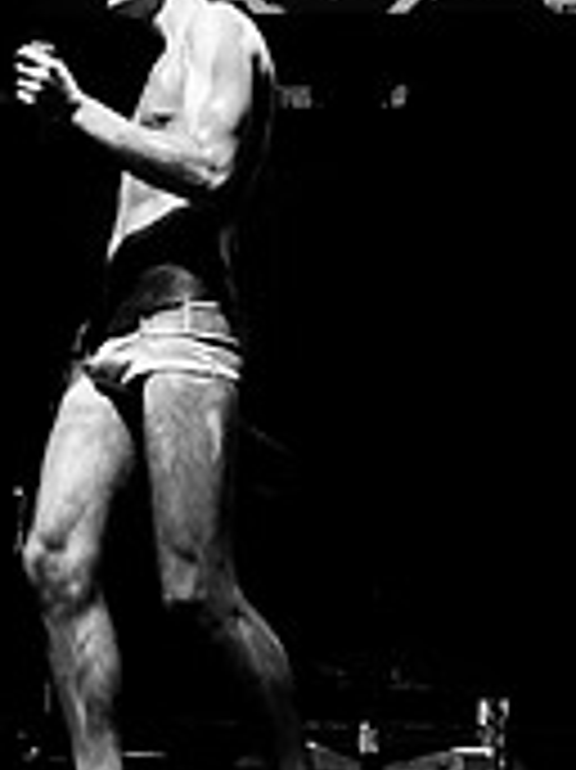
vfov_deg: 24.7
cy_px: 41
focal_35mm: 76
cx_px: 362
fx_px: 1688
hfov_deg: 19.3
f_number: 2.8
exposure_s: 1/160
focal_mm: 20
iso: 640
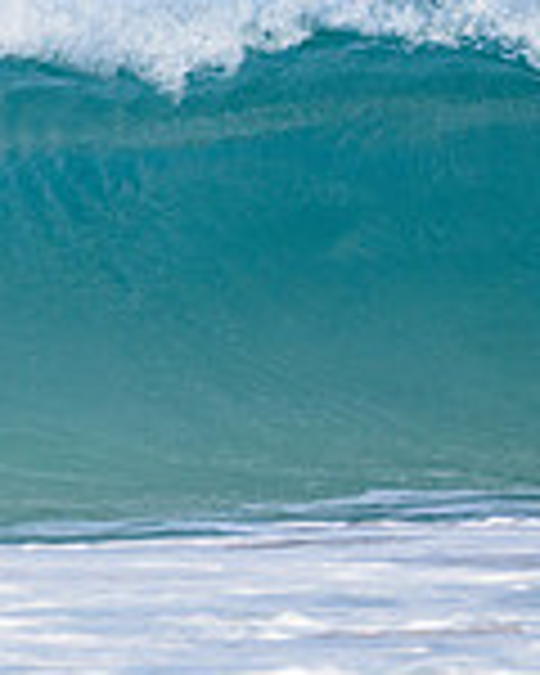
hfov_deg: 0.9
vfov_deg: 1.1
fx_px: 36179
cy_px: 218
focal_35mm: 1811
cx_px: 1161
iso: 125
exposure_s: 1/2000
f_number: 5.6
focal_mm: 500
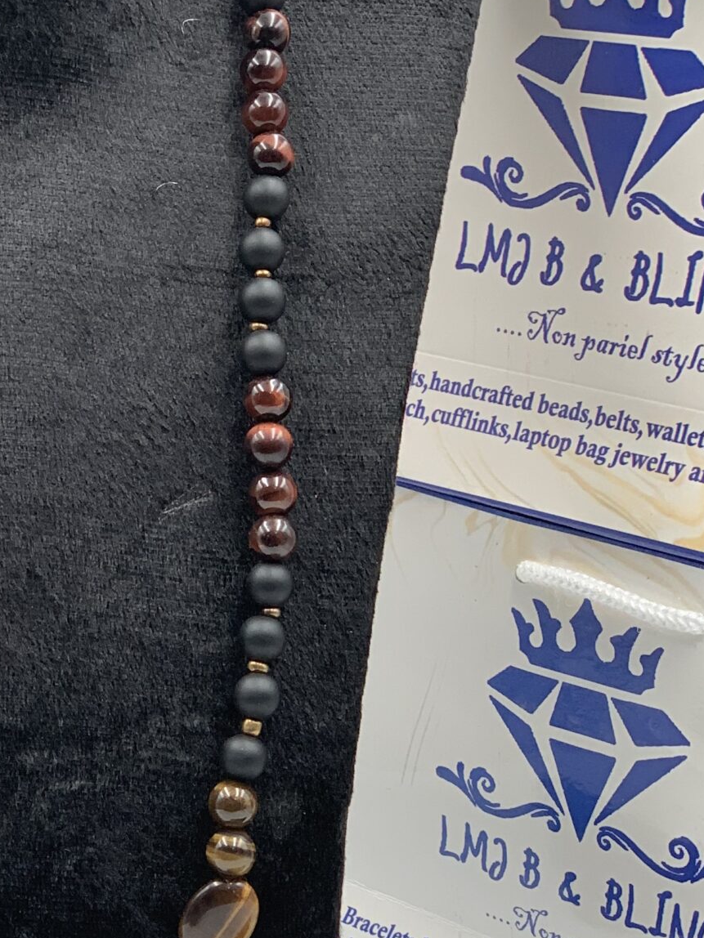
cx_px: 46
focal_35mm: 116
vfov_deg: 16.9
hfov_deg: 12.7
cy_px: 604
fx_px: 3146
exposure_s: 1/100
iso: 50
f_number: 2.4
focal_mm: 6
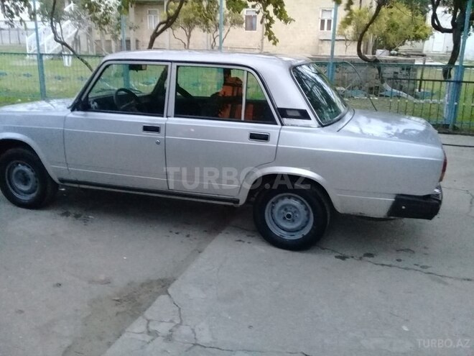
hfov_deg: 58.4
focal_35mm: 31
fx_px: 424
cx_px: 237
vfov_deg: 45.4
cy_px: 178
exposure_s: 1/17
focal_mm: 3.3
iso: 500
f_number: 2.2
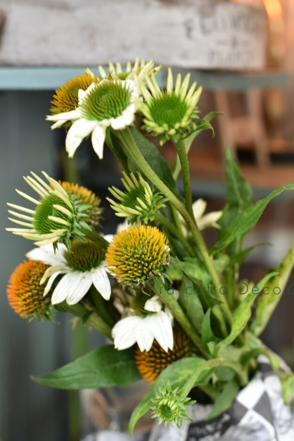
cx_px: 141
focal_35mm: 55
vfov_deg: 36.2
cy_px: 228
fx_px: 673
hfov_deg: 24.6
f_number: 4.5
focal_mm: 50
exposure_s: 1/50
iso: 1800
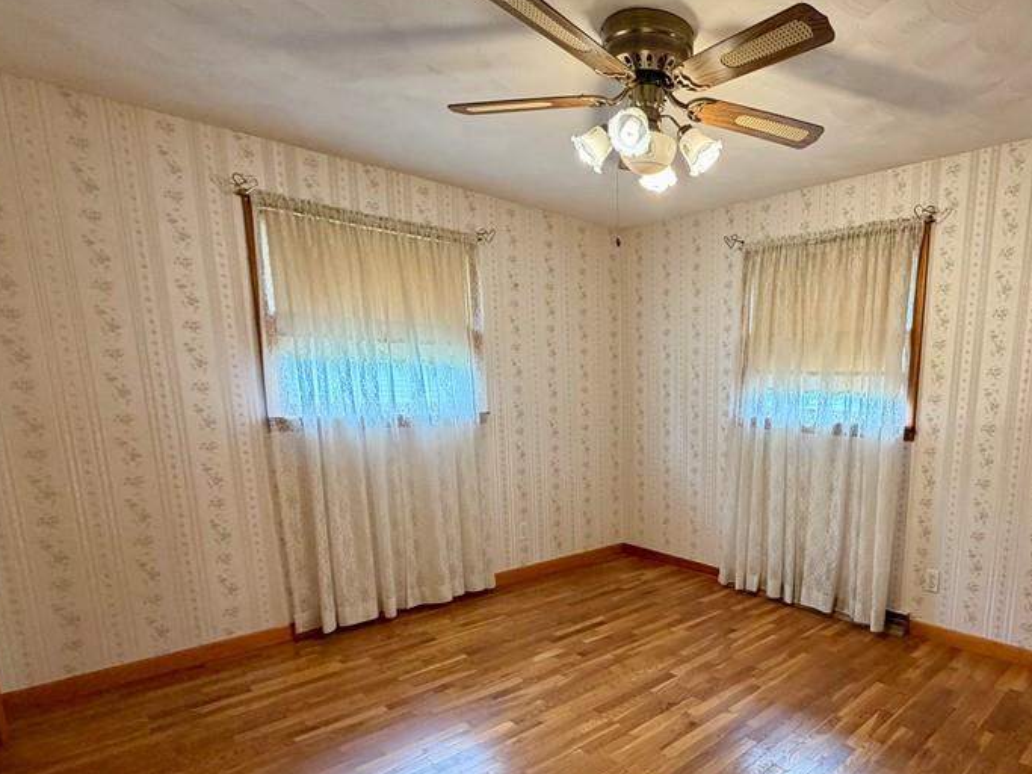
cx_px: 704
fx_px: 626
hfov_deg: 76.0
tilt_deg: -10.3
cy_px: 500
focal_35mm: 21
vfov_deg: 62.2
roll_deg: -0.1
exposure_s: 1/60
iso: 200
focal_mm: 2.22
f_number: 2.2
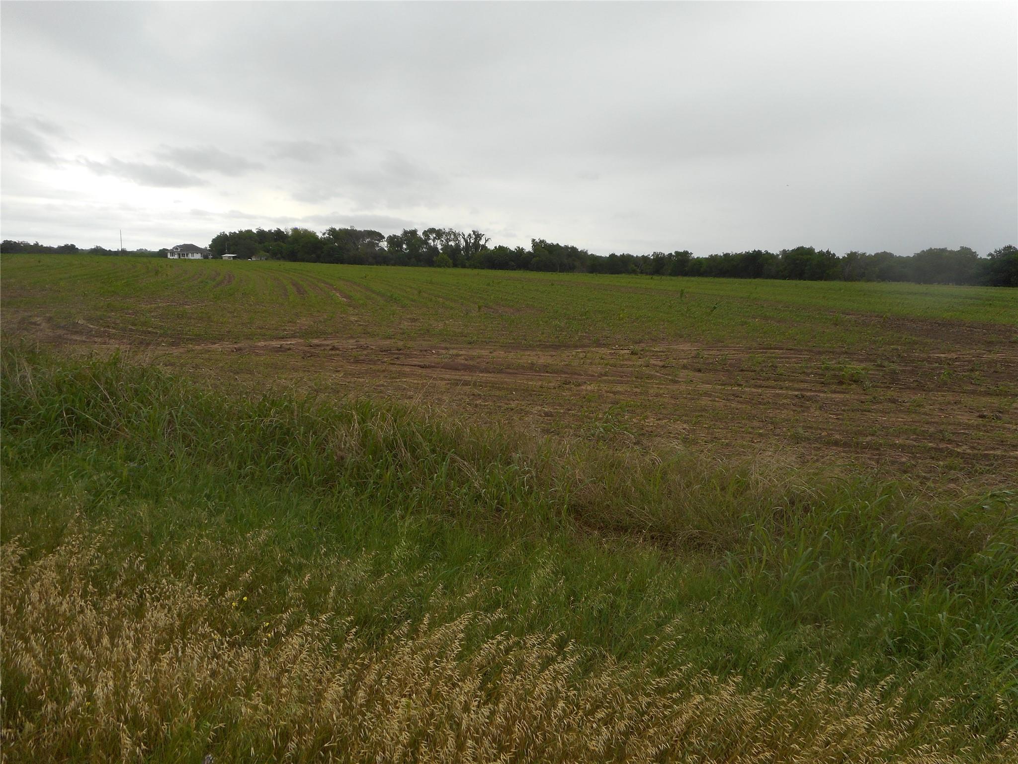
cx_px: 509
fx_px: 735
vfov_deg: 54.9
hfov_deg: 69.4
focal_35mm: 25
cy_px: 382
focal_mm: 4.5
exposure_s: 1/320
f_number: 3.7
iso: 80
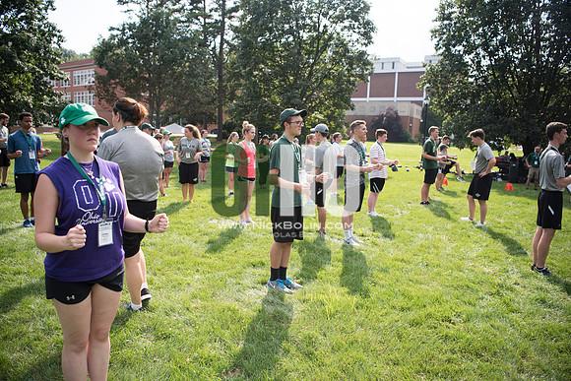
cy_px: 190
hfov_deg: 73.7
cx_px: 286
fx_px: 381
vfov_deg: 53.2
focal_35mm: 24
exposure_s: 1/2000
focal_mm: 24
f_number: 2.8
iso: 200
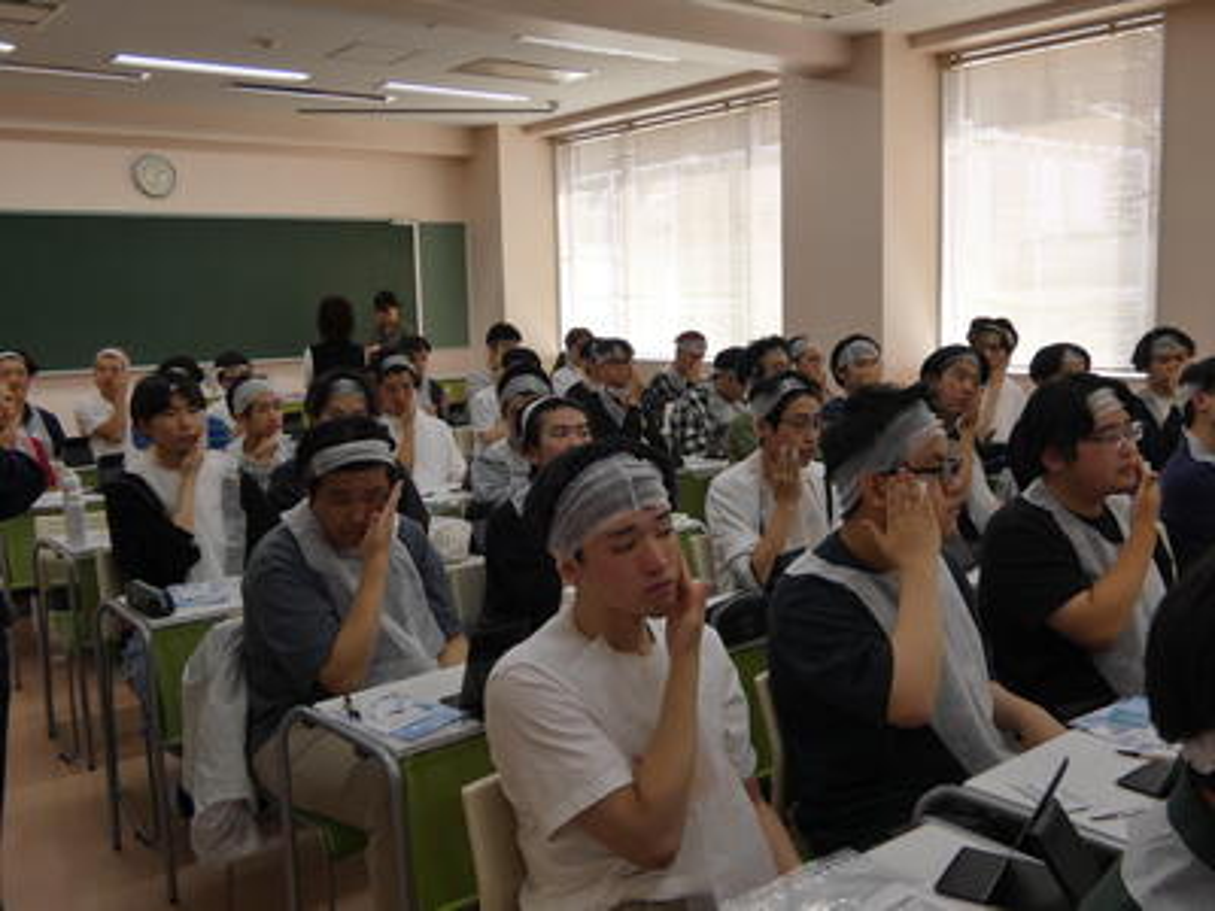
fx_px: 1123
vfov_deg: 44.2
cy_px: 456
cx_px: 608
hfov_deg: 56.8
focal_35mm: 32
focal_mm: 5.8
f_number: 3.4
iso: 80
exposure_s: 1/125
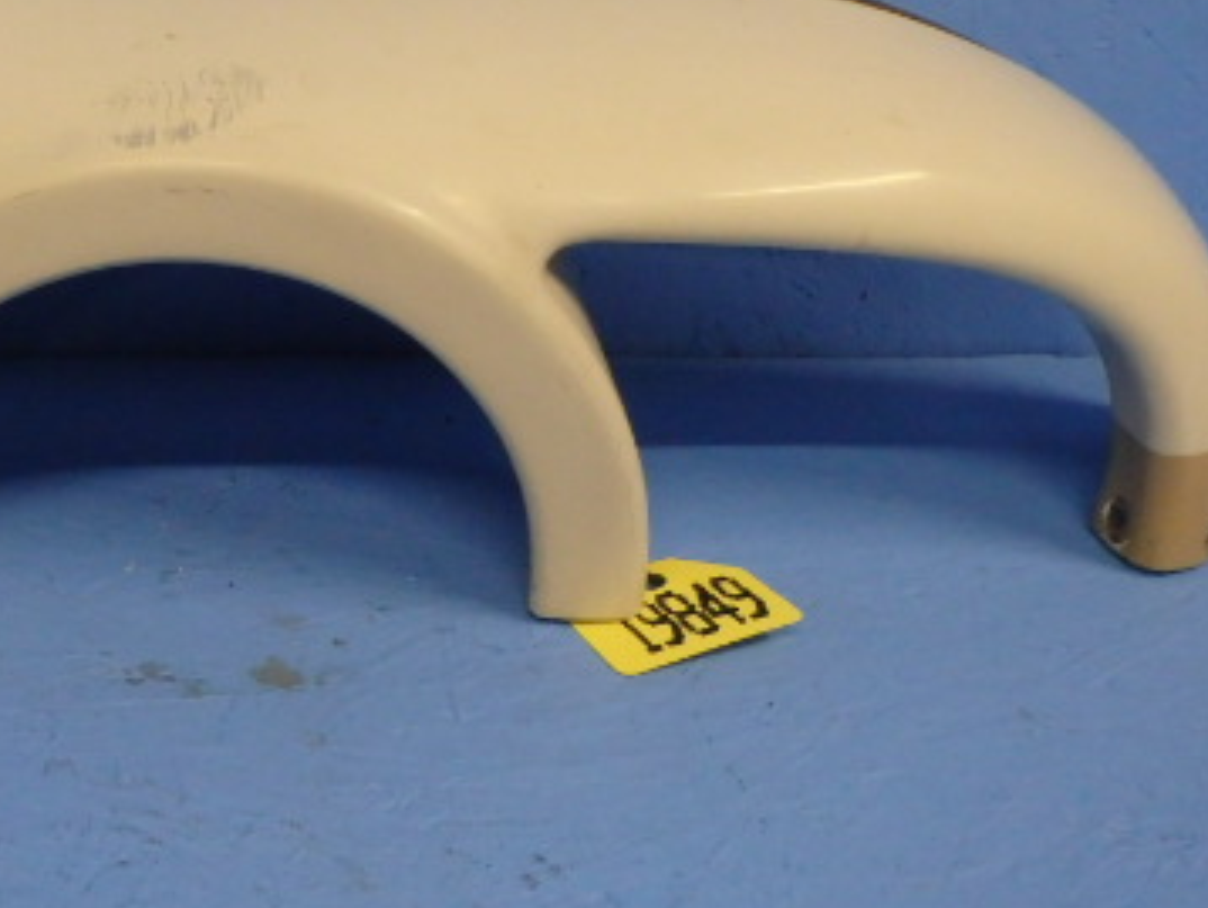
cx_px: 202
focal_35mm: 50
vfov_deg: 28.8
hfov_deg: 36.6
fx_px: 1746
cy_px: 243
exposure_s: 1/30
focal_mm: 5
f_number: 3.9
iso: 800
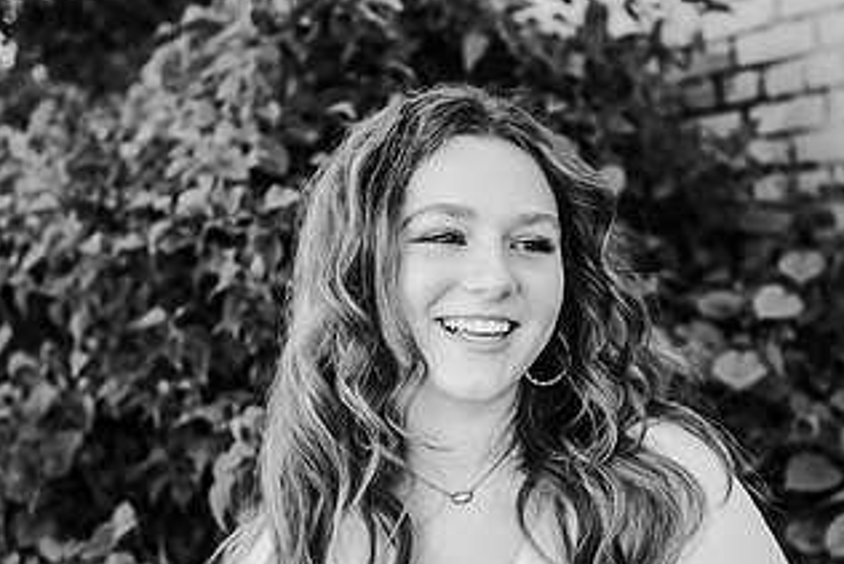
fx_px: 1032
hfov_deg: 44.5
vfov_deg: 30.3
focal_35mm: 44
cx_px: 451
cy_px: 389
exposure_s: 1/640
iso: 100
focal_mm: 24
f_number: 2
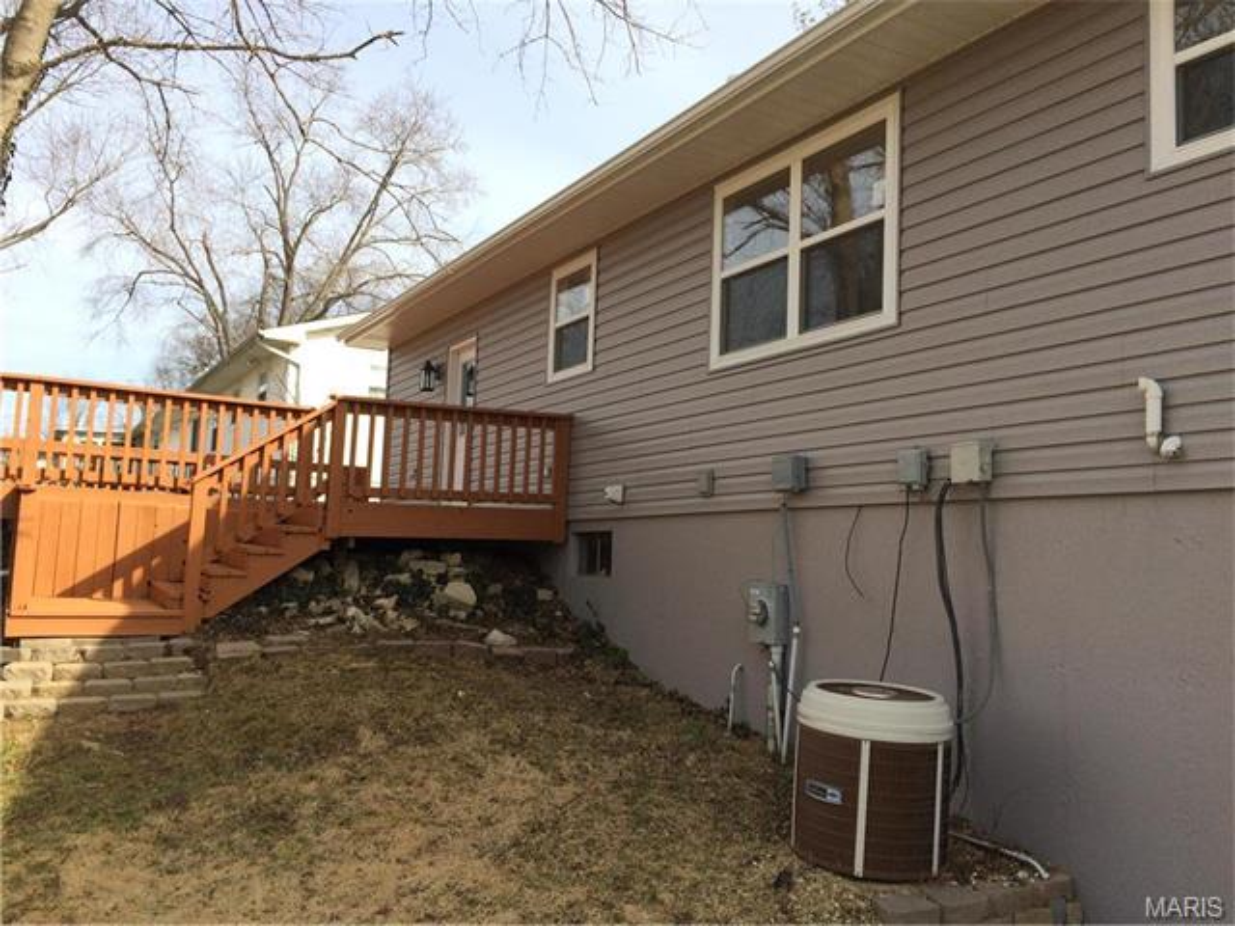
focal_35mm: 29
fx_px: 1035
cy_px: 463
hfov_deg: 61.7
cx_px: 618
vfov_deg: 48.2
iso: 64
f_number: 2.2
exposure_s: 1/1580
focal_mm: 4.15
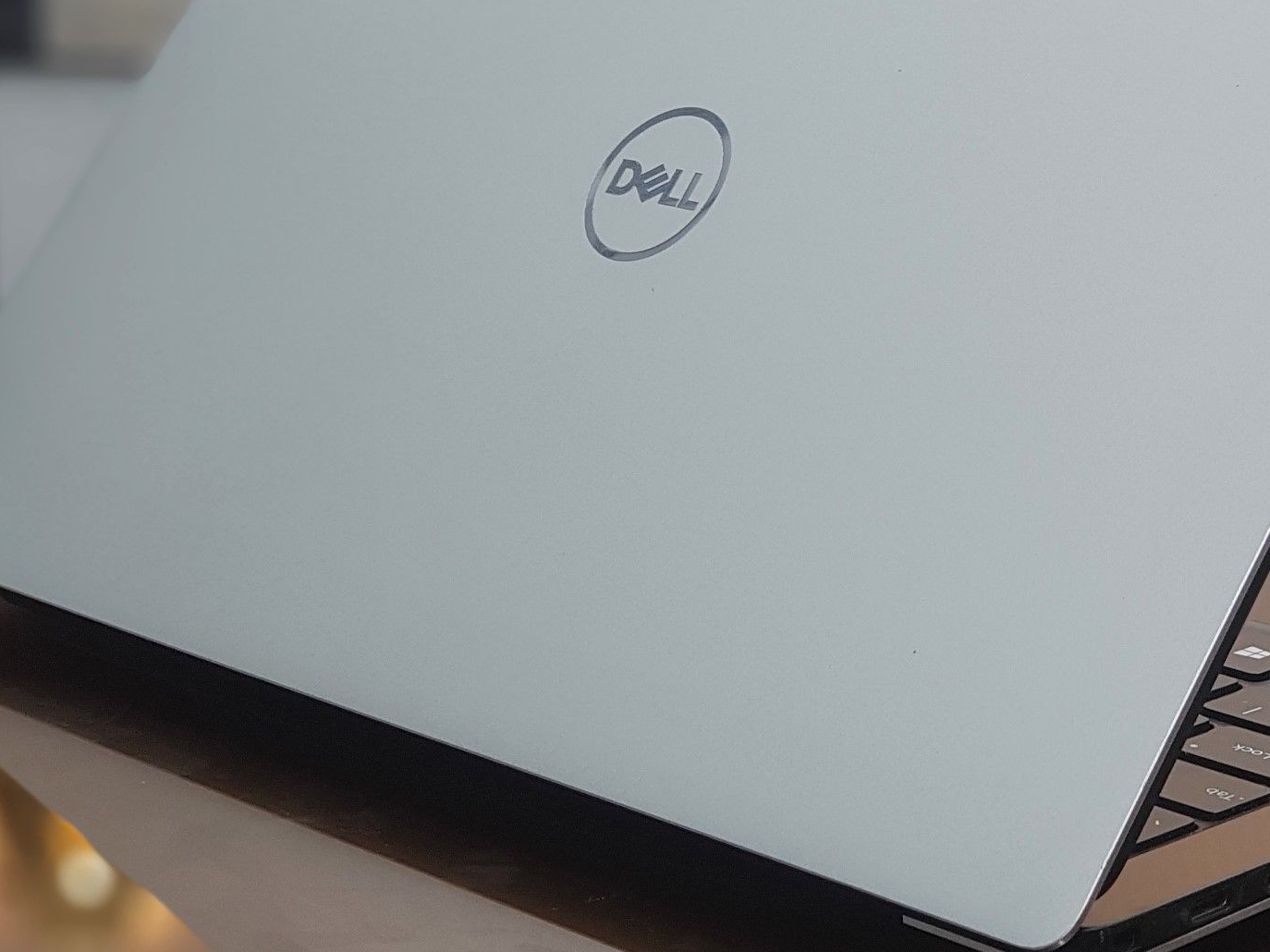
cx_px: 980
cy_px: 338
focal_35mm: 109
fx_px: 3998
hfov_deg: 17.9
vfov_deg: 13.6
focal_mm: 6
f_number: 2.4
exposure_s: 1/50
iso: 32
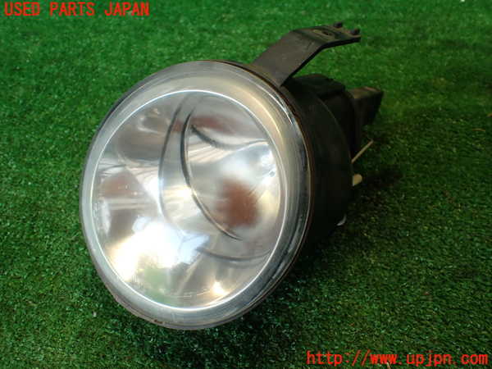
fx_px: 426
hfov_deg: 60.0
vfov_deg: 46.8
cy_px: 184
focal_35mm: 30
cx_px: 246
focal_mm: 5.4
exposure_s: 1/60
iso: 200
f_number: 2.3
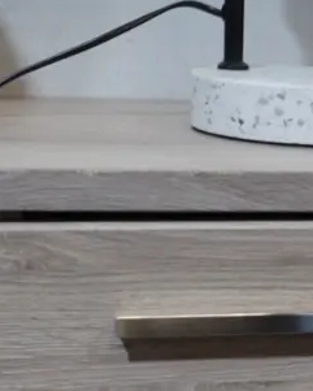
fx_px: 1076
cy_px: 659
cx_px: 258
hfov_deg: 16.4
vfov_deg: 17.5
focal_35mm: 93
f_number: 3.5
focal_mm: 14
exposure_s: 1/60
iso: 320
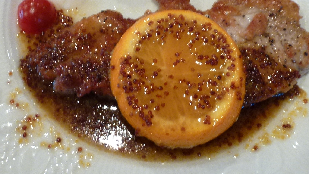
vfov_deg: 31.0
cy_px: 30
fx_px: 303
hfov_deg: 54.0
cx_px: 149
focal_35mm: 37
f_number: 3.3
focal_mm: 4.3
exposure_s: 1/10
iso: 200
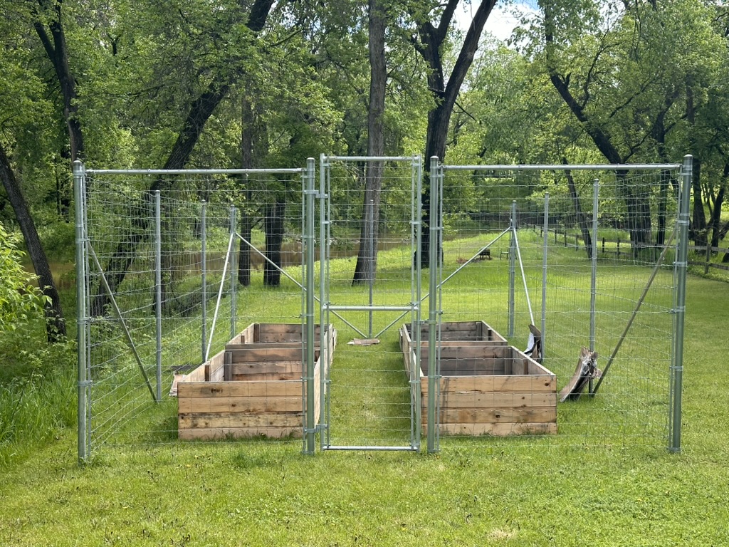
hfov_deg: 39.7
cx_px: 364
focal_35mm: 48
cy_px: 274
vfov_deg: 30.3
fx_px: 1011
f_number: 1.78
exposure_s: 1/810
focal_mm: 6.86
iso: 64
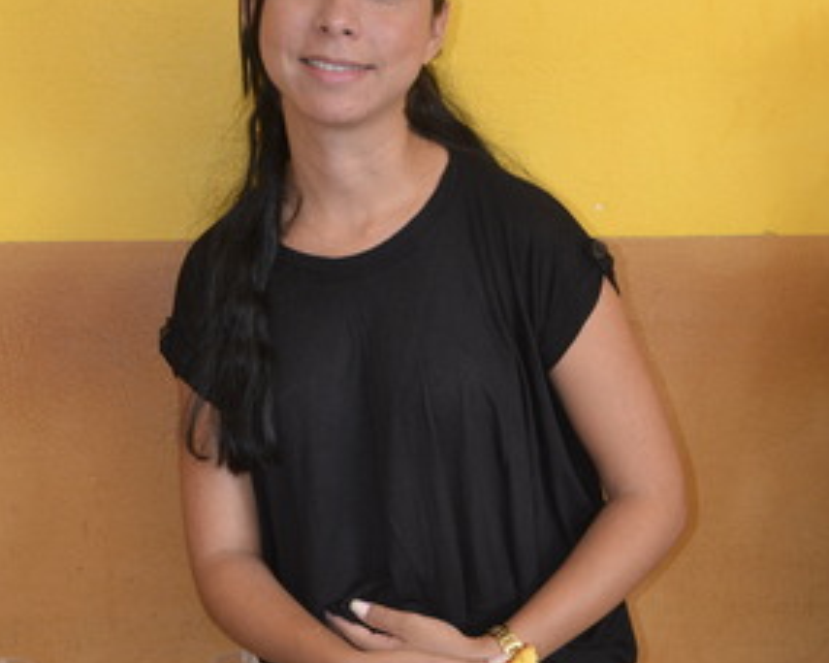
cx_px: 451
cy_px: 499
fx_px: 1860
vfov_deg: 20.1
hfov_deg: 25.1
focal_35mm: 76
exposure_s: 1/60
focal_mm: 31
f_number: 4
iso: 450
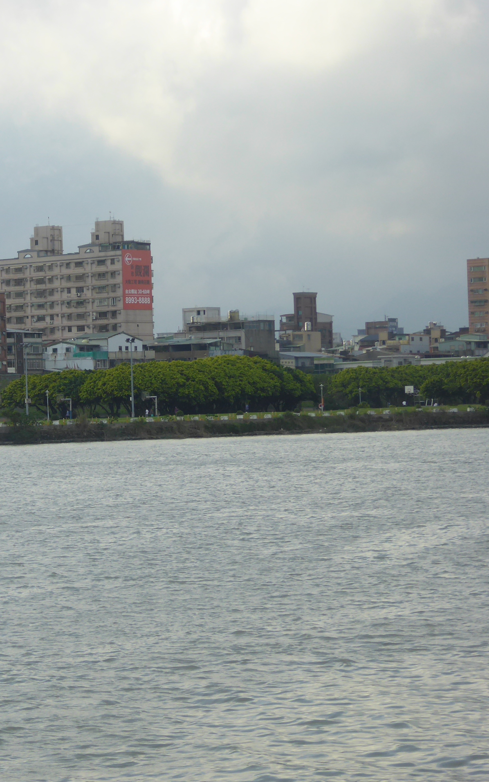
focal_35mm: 129
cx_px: -30
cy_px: 392
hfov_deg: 10.1
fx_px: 2751
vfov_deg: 16.2
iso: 100
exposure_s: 1/320
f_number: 4.8
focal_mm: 15
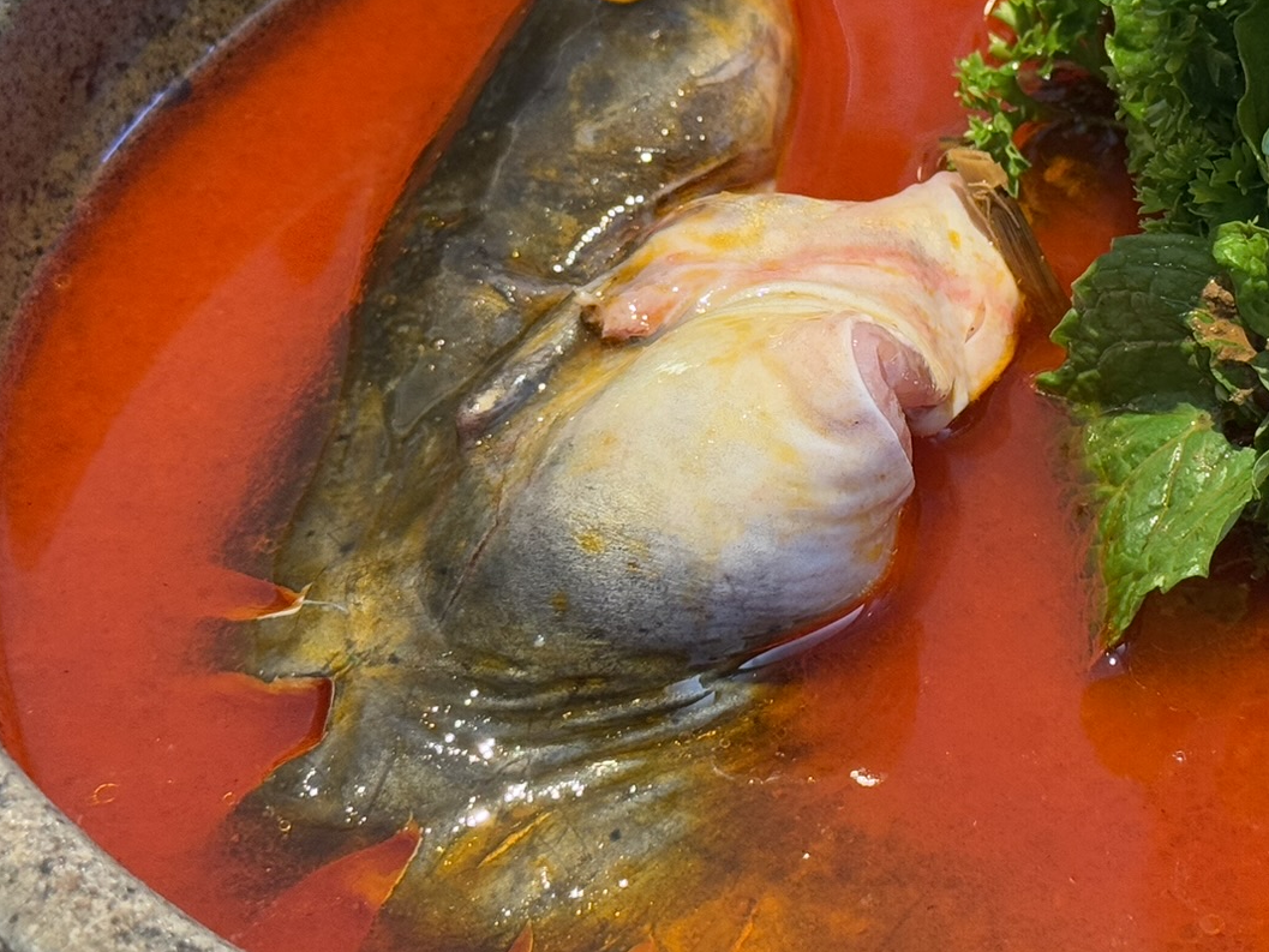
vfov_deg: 15.8
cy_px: 265
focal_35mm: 93
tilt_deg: -45.0
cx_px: 956
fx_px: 3410
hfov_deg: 20.9
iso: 250
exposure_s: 1/38
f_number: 1.78
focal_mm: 6.76
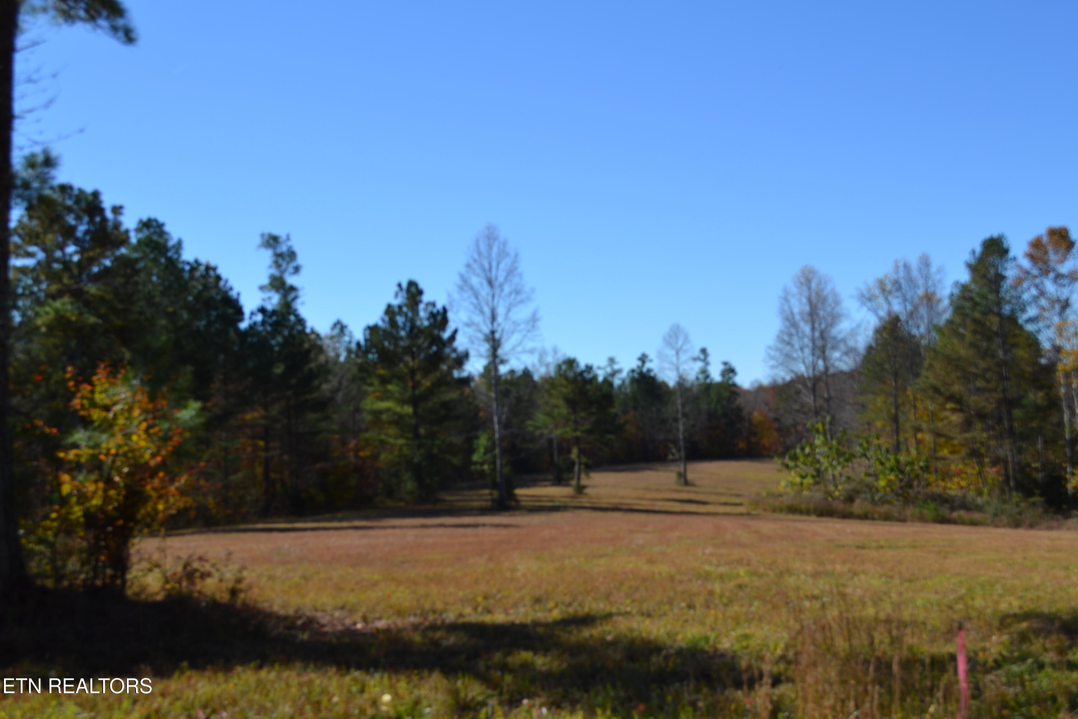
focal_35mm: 45
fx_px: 1347
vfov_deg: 29.9
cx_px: 539
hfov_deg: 43.6
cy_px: 360
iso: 100
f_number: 8
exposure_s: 1/250
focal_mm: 30
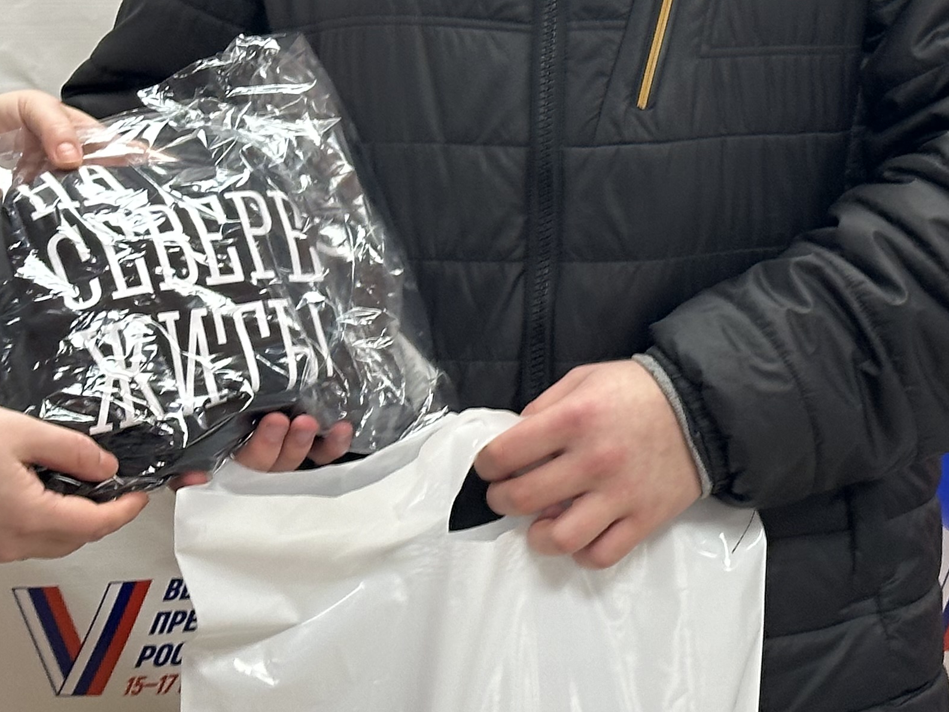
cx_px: 519
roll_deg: -1.8
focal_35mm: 122
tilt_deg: -3.5
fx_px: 3345
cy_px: -162
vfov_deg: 11.9
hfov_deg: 16.1
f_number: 1.78
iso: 64
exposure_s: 1/50
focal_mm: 6.86
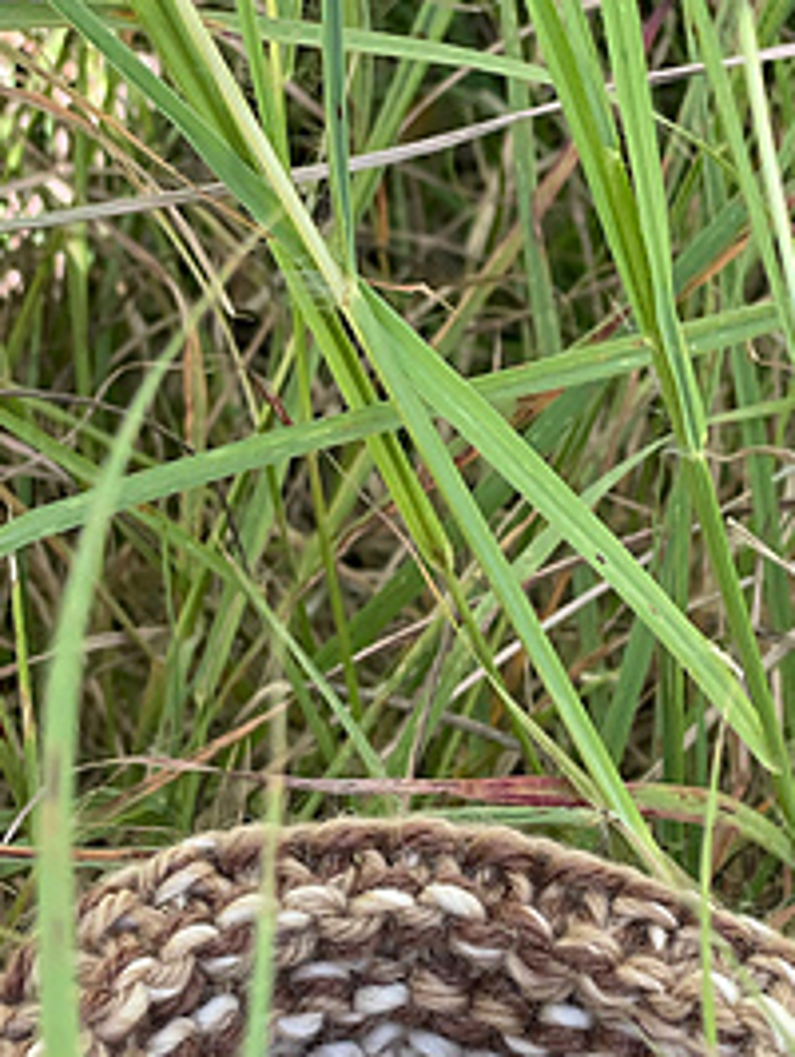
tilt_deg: -55.8
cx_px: 457
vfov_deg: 15.3
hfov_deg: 11.9
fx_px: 3822
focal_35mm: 125
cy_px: 1208
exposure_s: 1/122
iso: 40
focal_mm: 6
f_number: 2
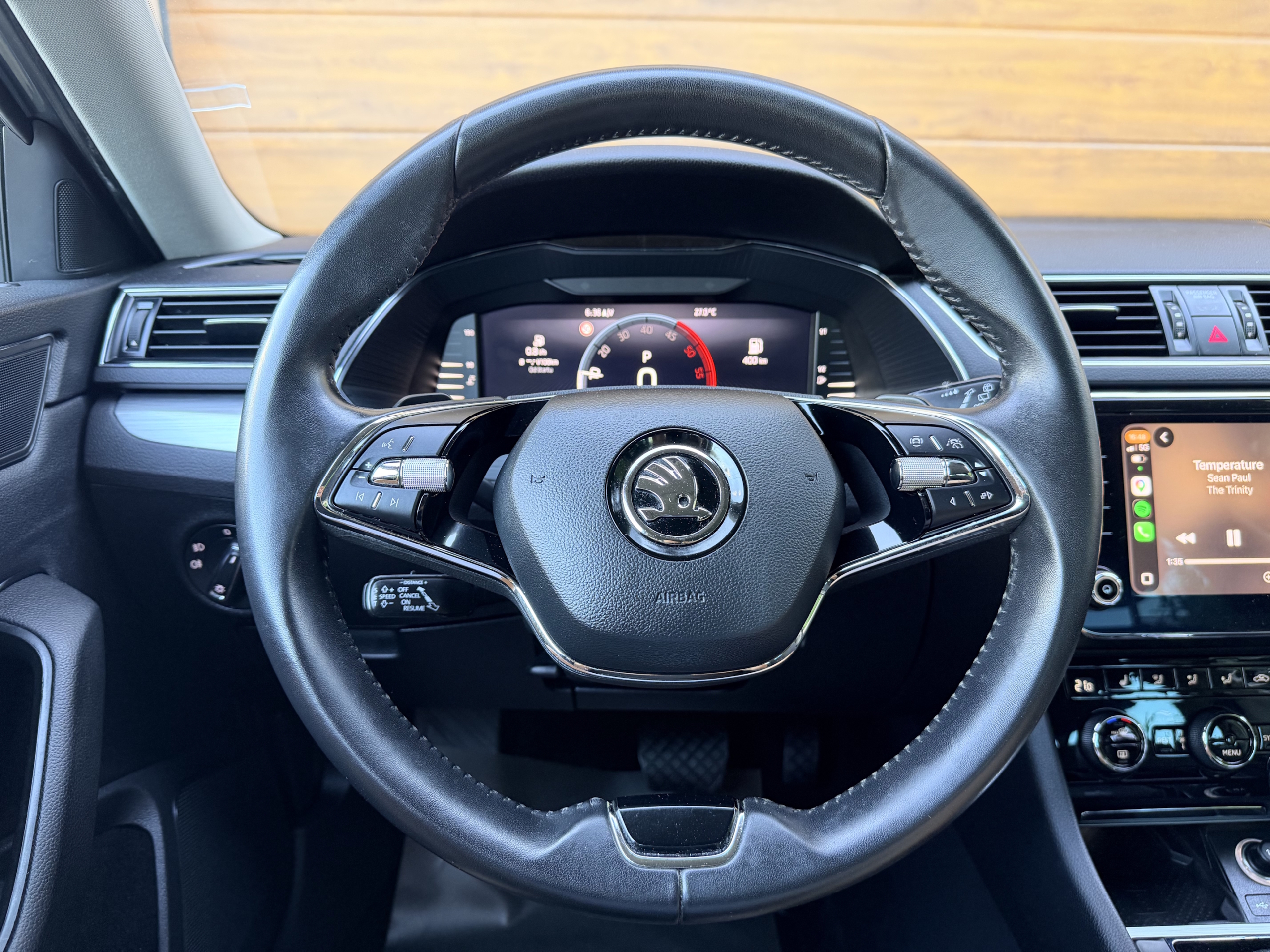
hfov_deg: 71.6
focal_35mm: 24
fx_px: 881
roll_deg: -0.1
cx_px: 635
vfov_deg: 56.8
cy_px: 476
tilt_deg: -16.3
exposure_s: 1/60
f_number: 1.78
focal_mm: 6.76
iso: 250
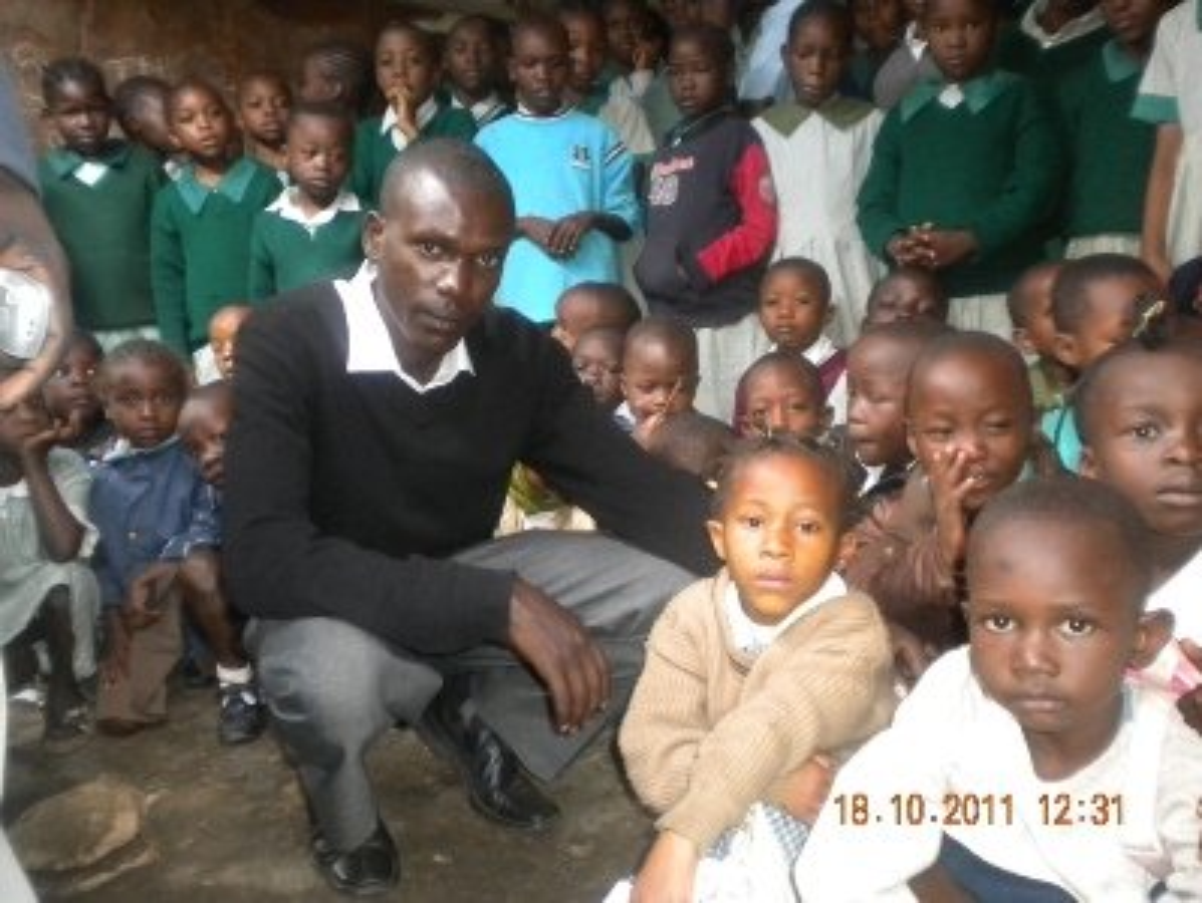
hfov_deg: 52.6
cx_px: 601
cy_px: 452
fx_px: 1216
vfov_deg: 40.8
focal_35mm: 35
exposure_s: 1/30
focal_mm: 6.3
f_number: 3.1
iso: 400
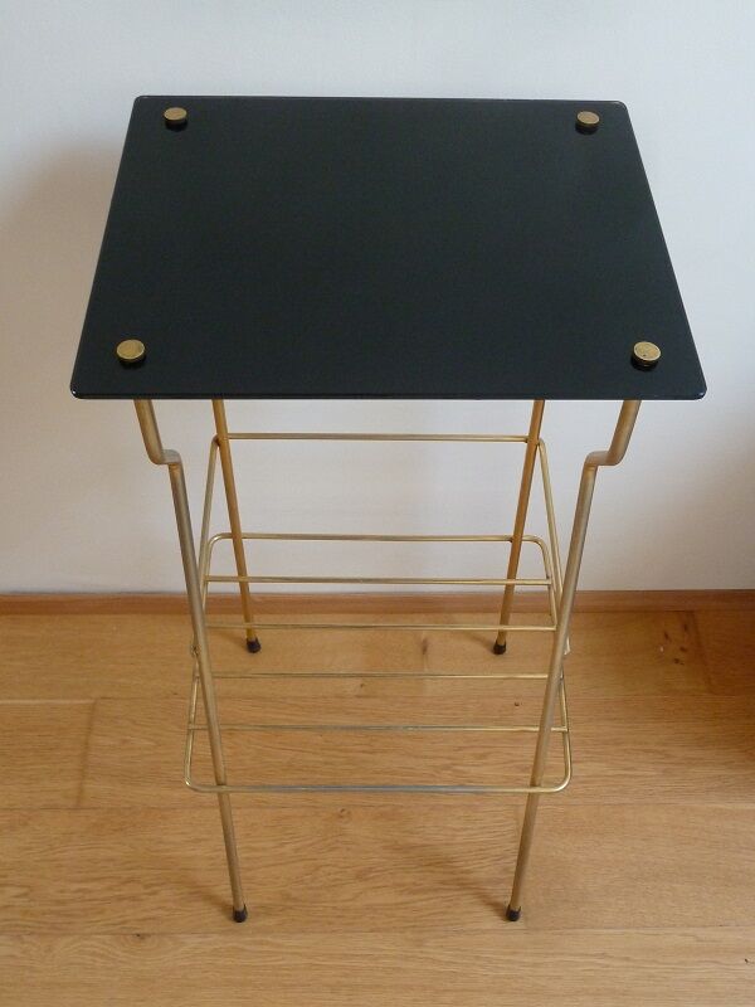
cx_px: 378
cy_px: 504
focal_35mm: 37
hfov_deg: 38.7
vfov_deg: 50.1
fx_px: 1076
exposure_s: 1/25
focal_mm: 6.1
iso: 400
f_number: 3.6
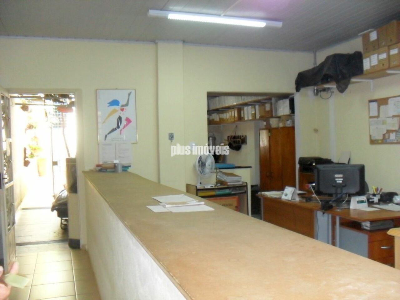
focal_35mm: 35
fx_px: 404
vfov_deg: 40.7
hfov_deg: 52.6
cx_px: 200
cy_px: 150
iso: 320
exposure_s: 1/45
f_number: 3
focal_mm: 6.3
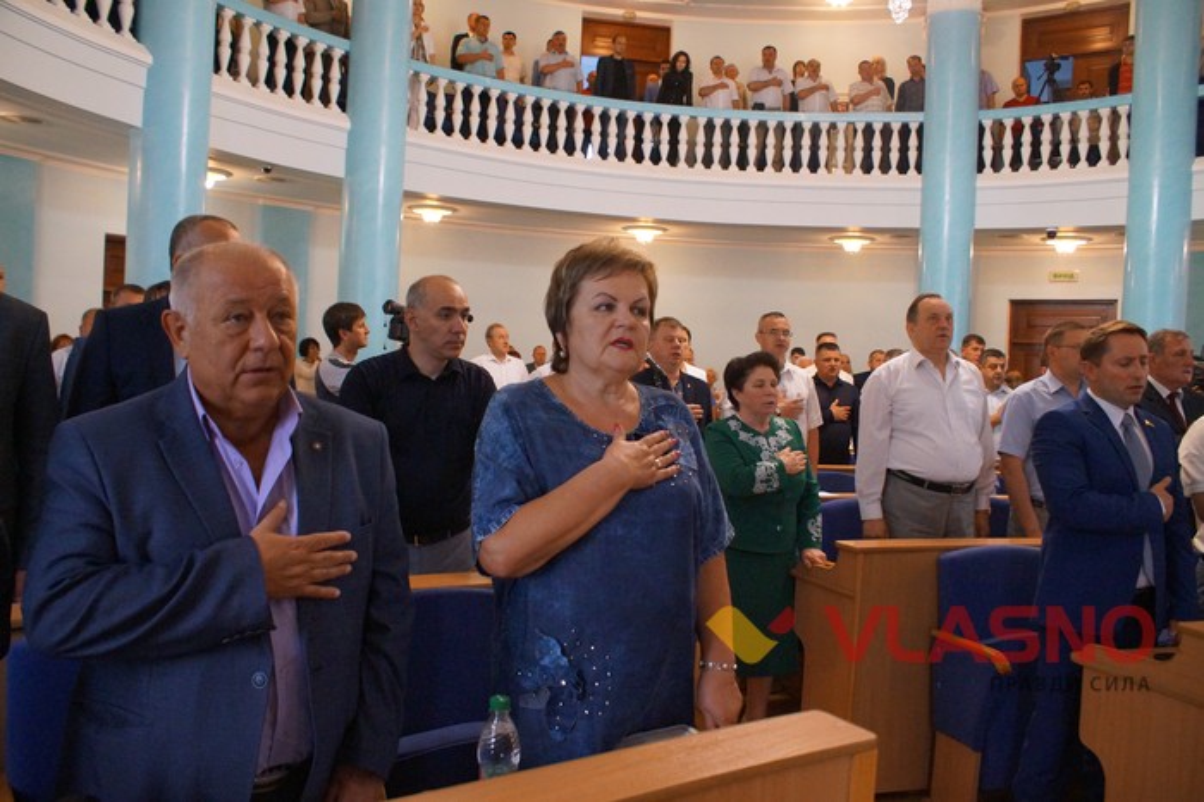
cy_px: 401
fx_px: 1003
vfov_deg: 43.6
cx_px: 602
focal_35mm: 30
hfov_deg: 62.0
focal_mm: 20
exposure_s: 1/80
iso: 3200
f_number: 4
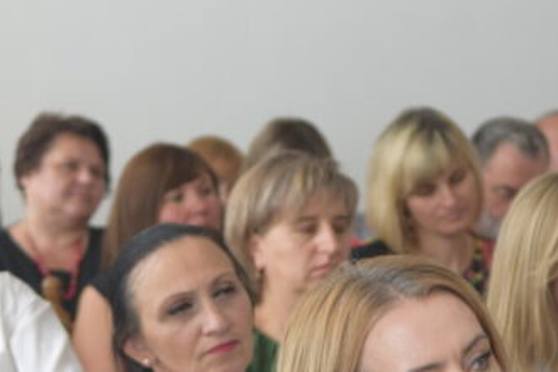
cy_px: 358
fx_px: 2603
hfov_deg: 12.2
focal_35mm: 168
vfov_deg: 8.1
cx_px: 215
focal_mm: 48
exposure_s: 1/60
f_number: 4
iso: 400
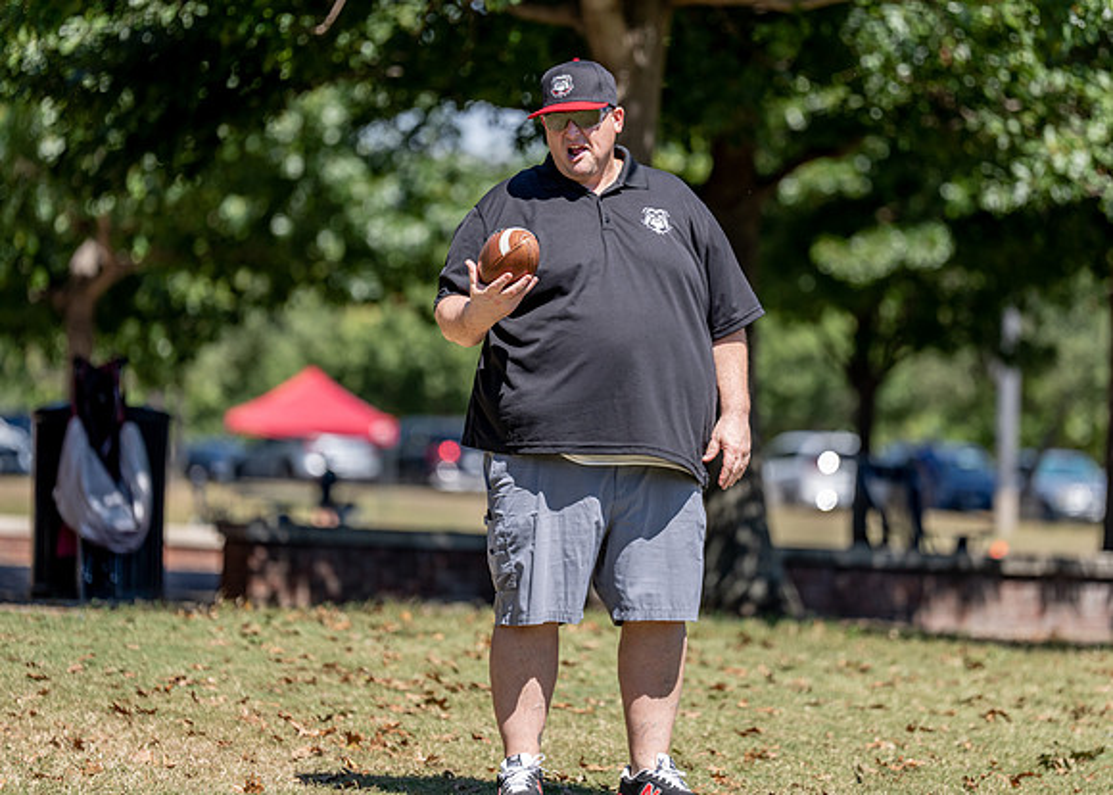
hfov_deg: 9.8
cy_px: 347
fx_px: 6463
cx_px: 588
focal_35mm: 205
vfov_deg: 7.0
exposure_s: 1/1600
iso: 100
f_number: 2.8
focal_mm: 171
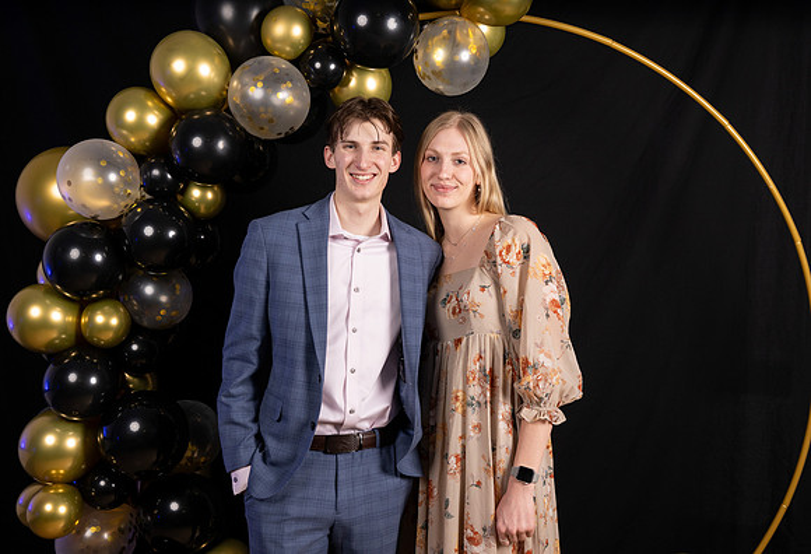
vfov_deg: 33.4
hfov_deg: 47.4
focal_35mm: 41
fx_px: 923
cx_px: 415
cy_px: 277
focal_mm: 40
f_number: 4.5
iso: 320
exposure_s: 1/250
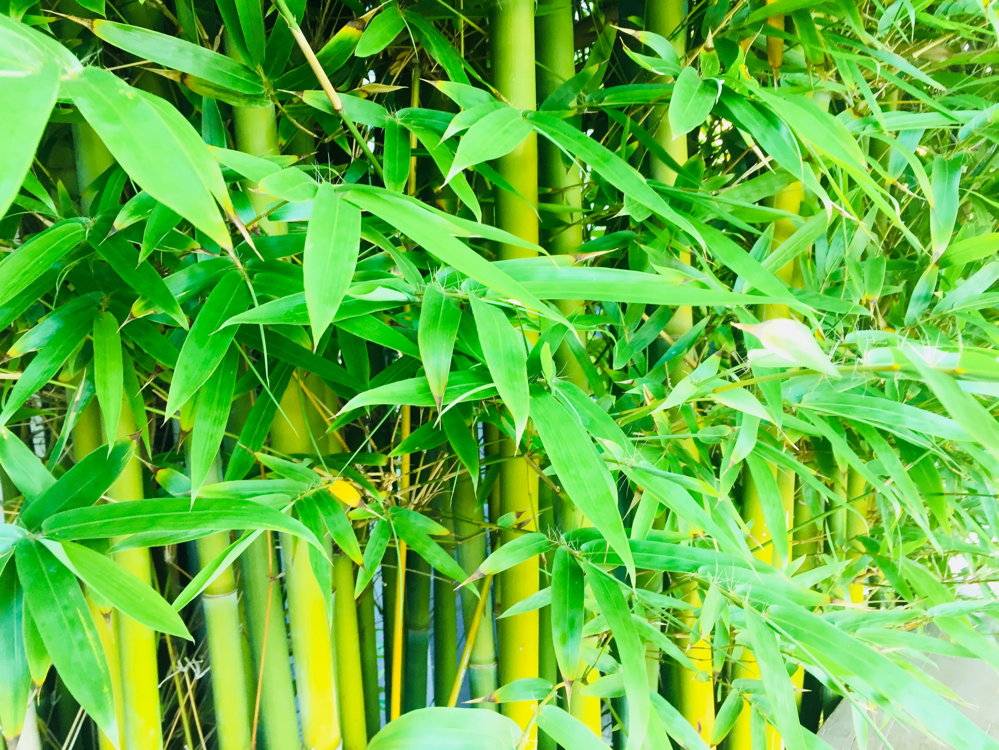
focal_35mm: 29
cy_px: 375
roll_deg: +2.7
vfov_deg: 48.2
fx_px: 837
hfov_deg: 61.7
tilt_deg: -5.2
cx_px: 500
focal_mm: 4.15
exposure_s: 1/33
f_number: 2.2
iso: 80
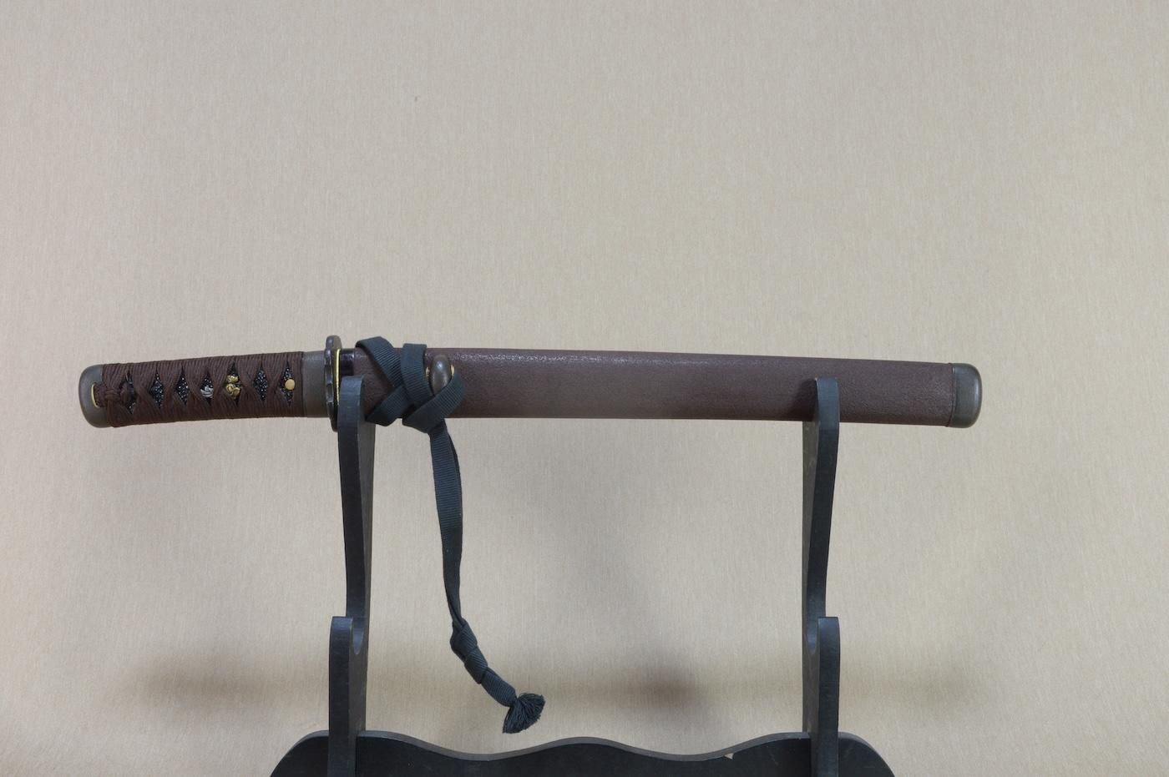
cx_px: 584
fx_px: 1168
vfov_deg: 36.8
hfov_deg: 53.2
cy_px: 388
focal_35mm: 36
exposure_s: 1/1.6
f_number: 11
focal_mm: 24
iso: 400
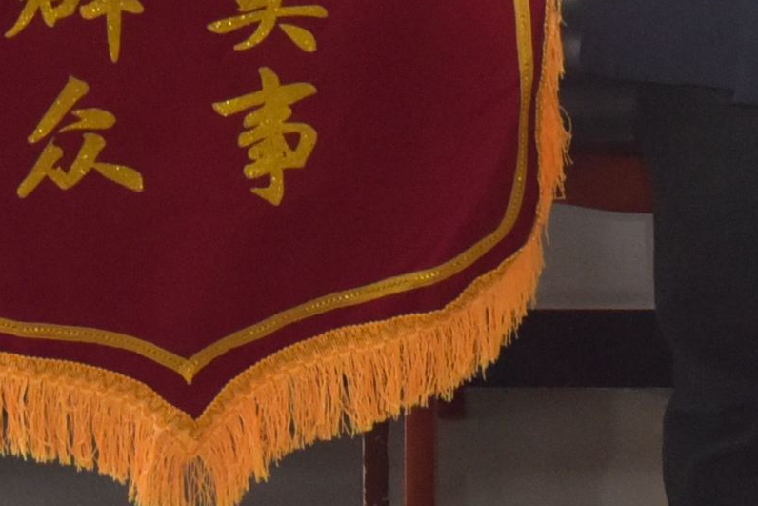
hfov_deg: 10.2
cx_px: 81
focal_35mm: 201
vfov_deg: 6.3
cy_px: -1018
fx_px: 4233
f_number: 7.1
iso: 3200
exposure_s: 1/125
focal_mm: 29
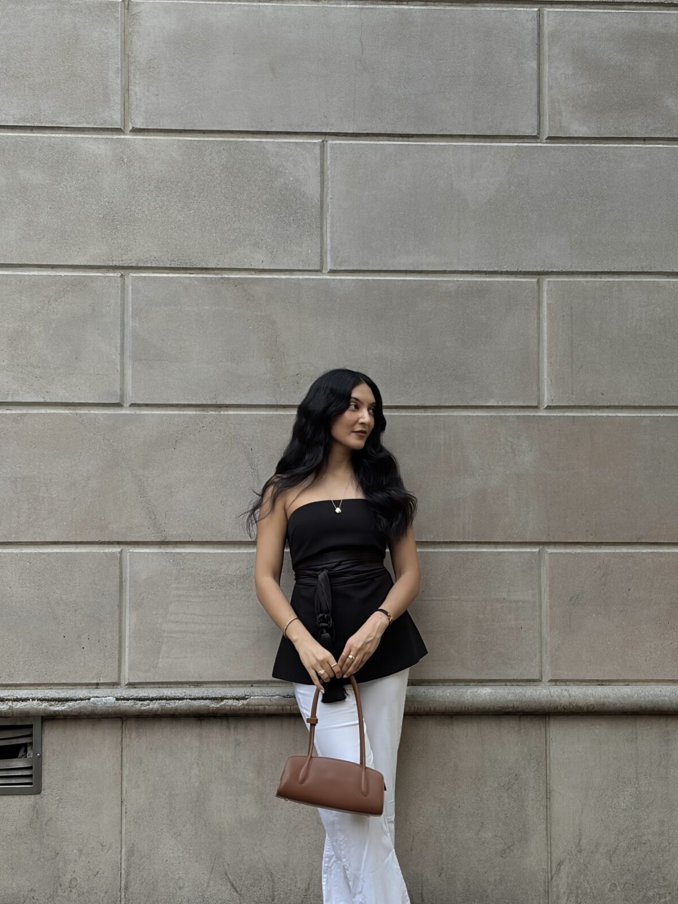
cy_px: 459
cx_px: 358
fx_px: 1645
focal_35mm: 63
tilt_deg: +3.7
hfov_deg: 23.3
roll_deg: +0.5
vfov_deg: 30.7
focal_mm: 5.96
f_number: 1.6
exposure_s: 1/60
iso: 64
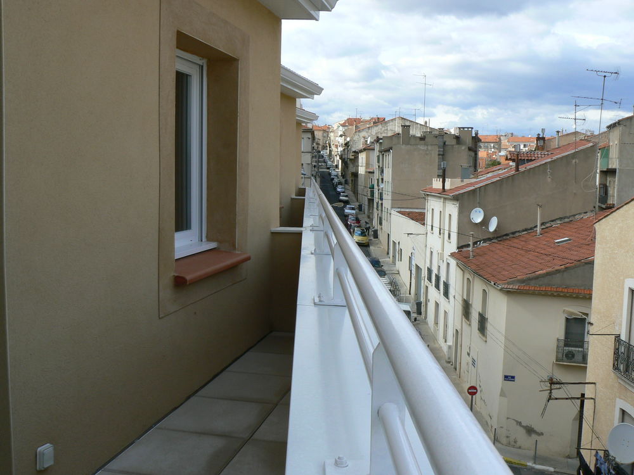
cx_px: 317
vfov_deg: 39.7
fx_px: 659
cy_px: 238
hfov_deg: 51.4
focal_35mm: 36
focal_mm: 6
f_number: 5.6
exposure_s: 1/250
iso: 80
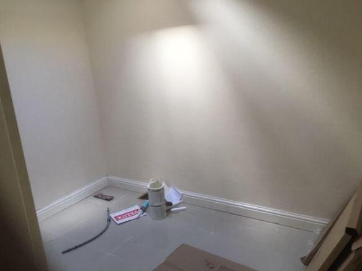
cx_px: 181
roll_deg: +6.0
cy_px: 136
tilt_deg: -15.5
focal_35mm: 29
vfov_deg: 48.2
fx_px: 303
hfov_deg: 61.7
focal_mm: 4.15
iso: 50
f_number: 2.2
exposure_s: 1/33
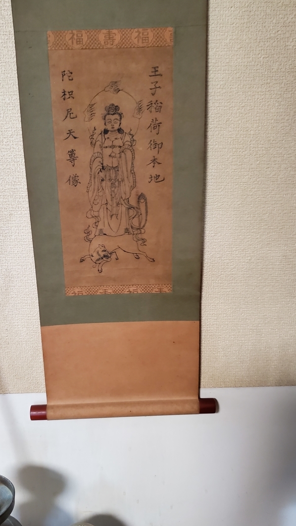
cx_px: 121
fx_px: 446
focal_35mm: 32
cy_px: 277
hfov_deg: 36.6
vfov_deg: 61.0
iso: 320
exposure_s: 1/50
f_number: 1.5
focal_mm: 4.3
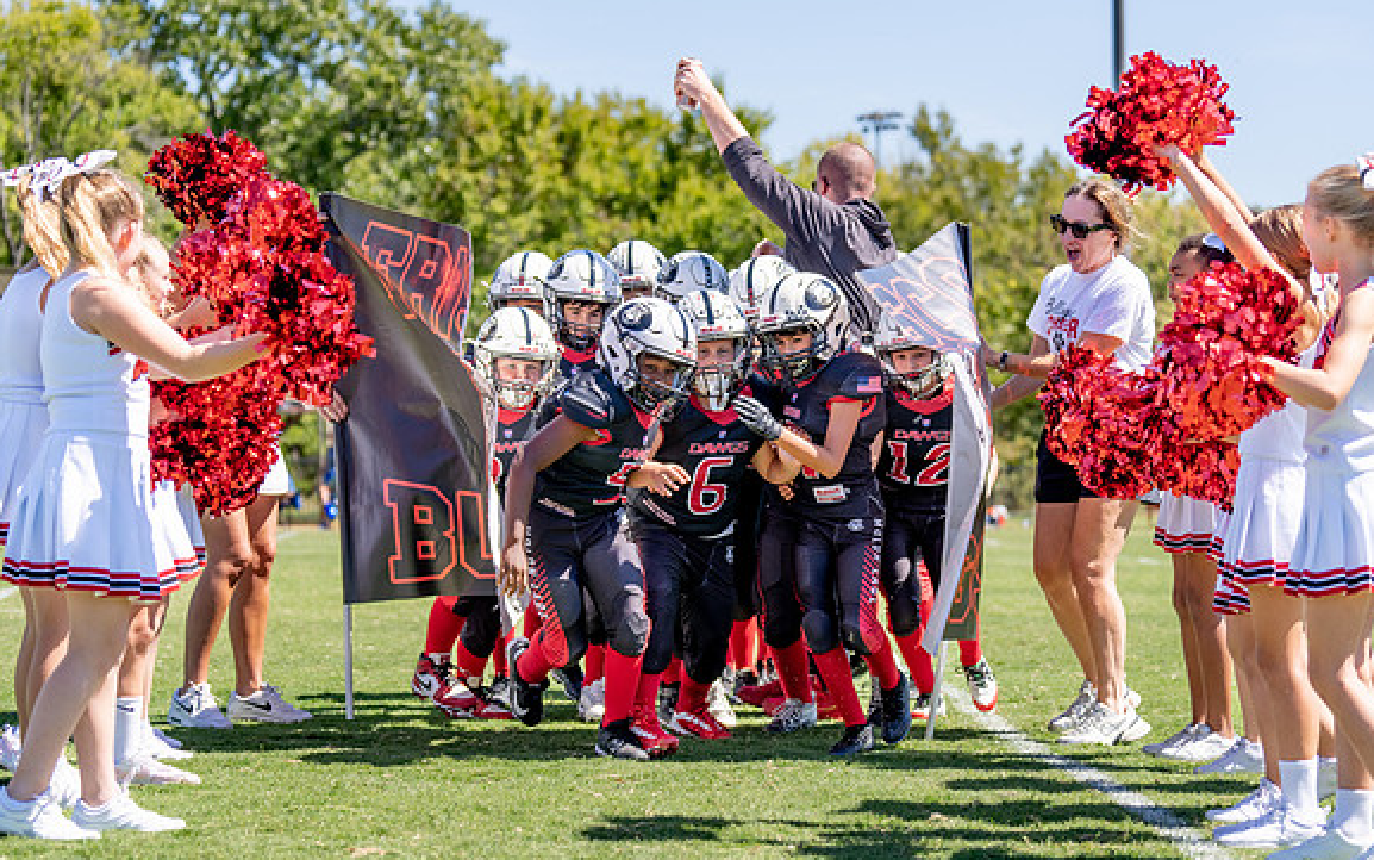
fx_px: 3521
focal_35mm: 94
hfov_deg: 22.1
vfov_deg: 13.9
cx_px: 658
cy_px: 467
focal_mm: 70
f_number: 2.8
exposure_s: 1/1250
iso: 100
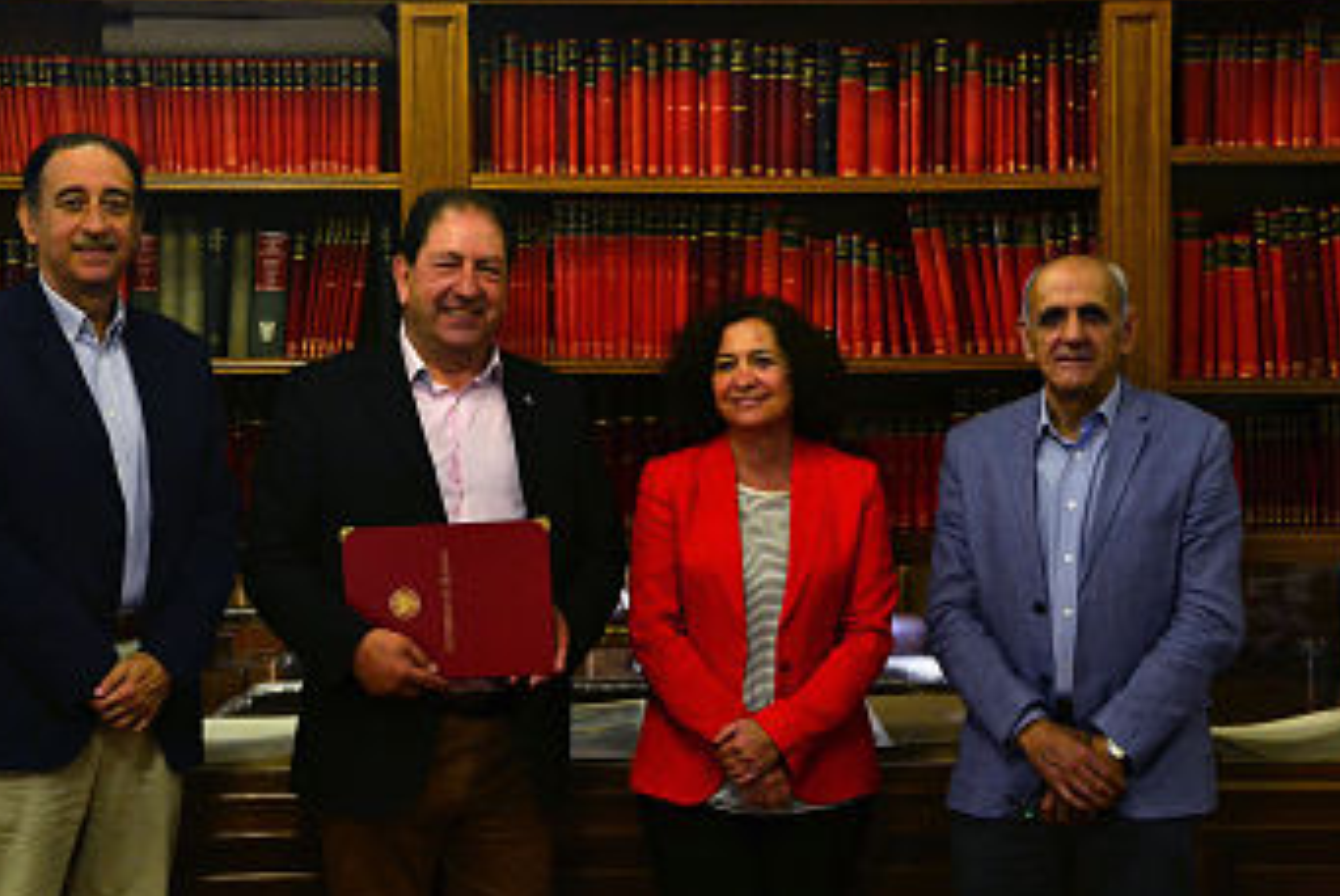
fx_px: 3278
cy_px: 501
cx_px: 574
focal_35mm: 88
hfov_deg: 23.1
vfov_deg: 15.6
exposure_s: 1/50
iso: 1600
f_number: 5
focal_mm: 50
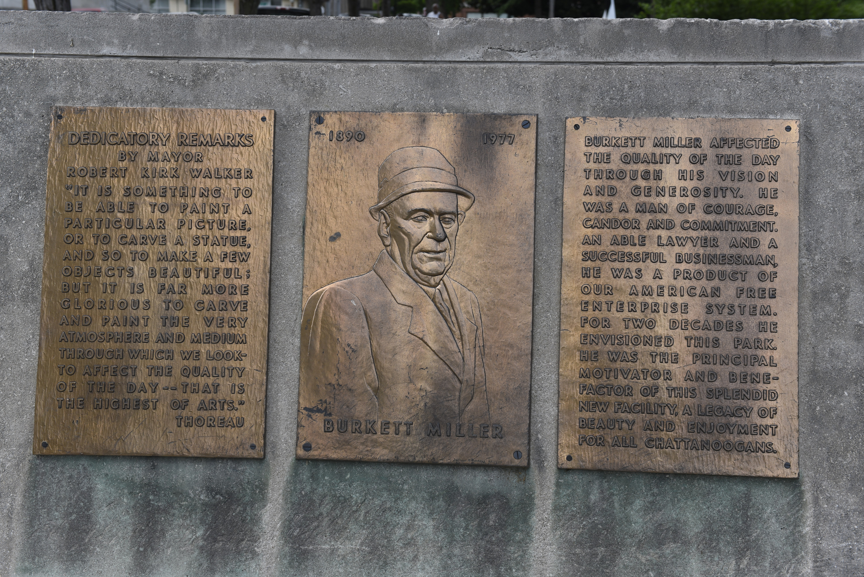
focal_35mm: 50
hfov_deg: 39.6
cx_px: 432
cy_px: 288
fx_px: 1200
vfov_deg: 27.0
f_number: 6.3
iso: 250
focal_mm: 50
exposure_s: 1/400
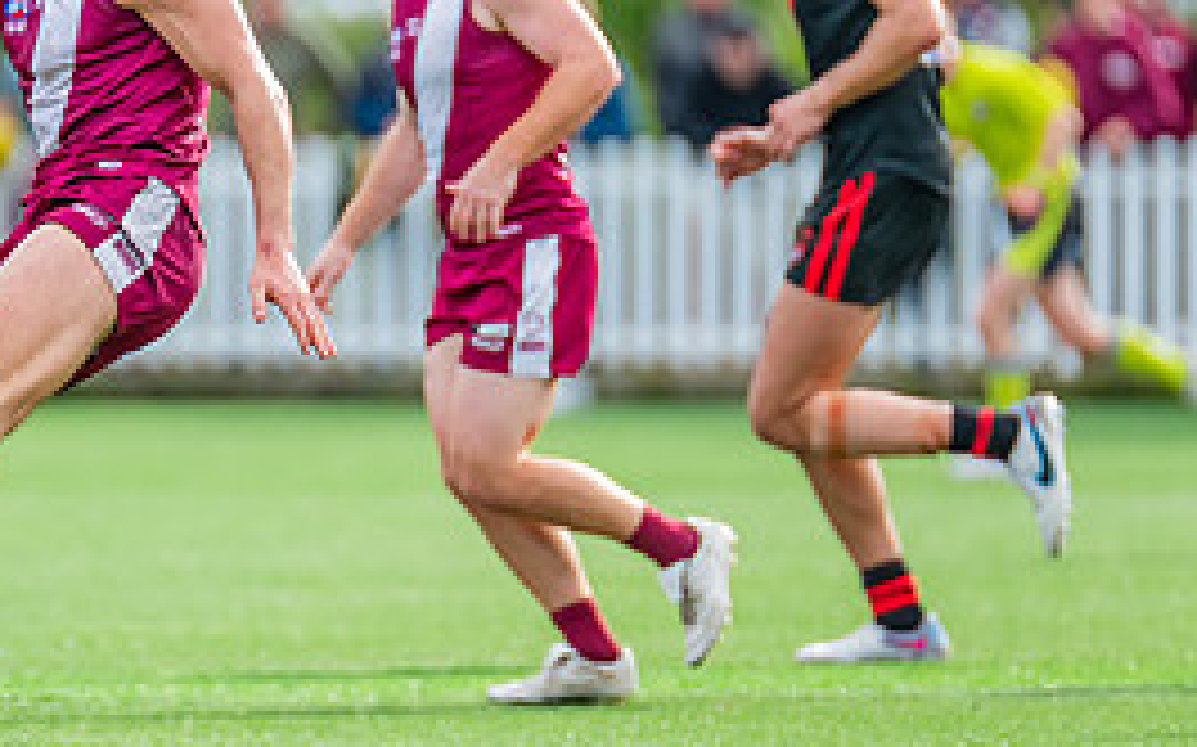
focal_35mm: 898
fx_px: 29282
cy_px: 311
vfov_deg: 1.5
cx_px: -25
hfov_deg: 2.3
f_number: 4.5
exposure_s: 1/1250
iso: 800
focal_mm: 380
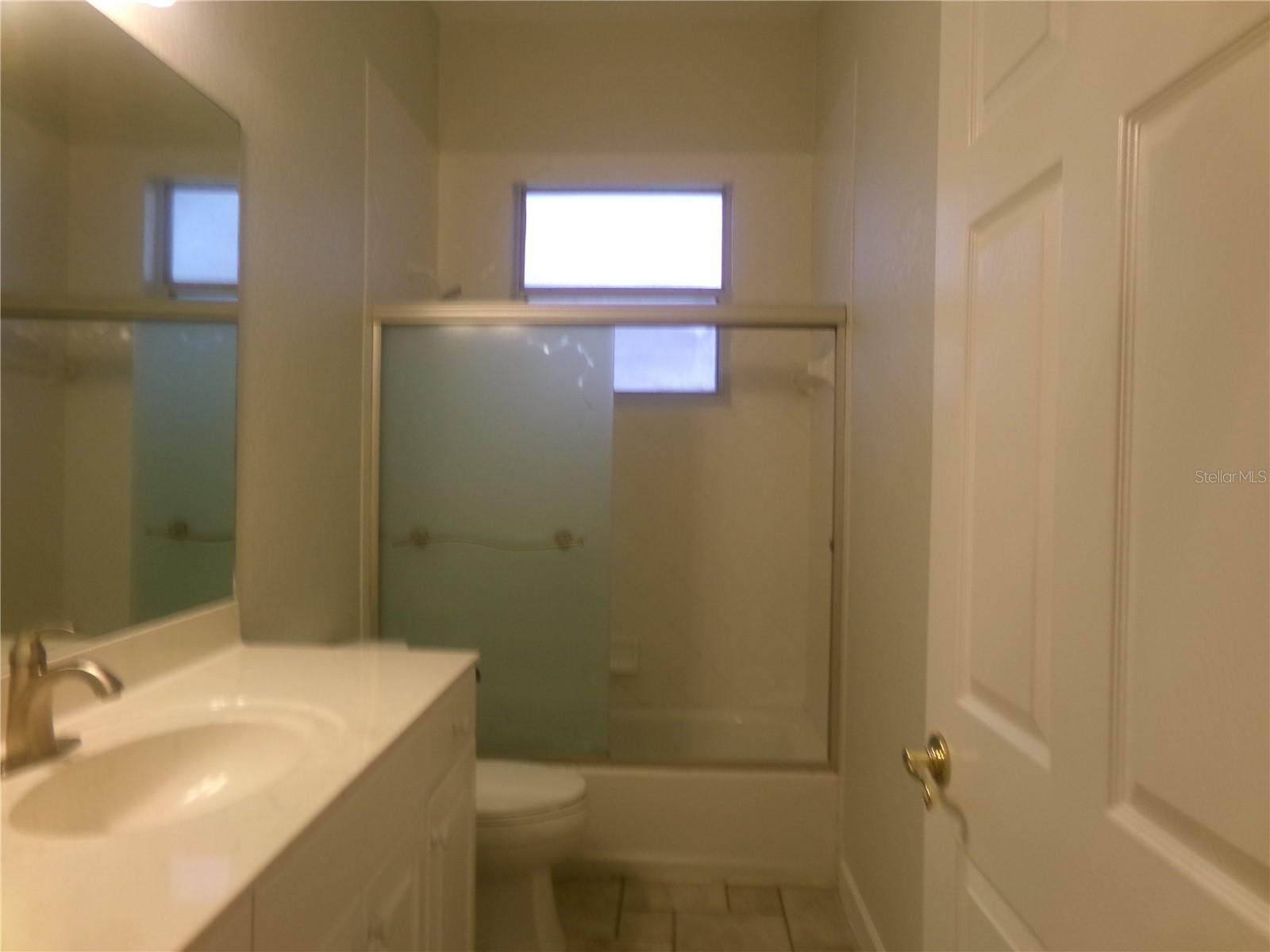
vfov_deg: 56.8
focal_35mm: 24
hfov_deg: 71.6
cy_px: 476
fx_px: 881
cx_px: 635
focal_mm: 4.3
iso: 200
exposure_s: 1/17
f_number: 3.7
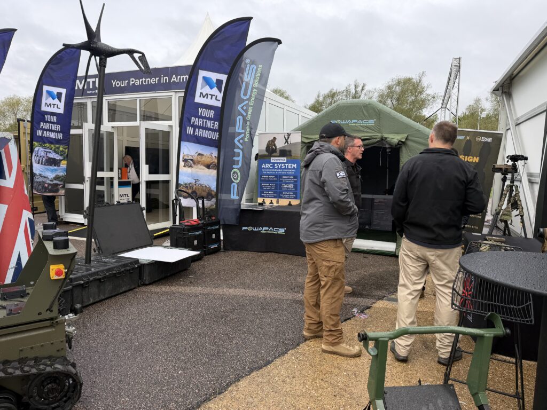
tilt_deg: -6.1
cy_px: 205
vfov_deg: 56.8
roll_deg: -2.9
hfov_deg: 71.6
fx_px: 379
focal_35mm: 24
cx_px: 274
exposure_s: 1/805
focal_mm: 6.76
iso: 80
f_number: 1.78
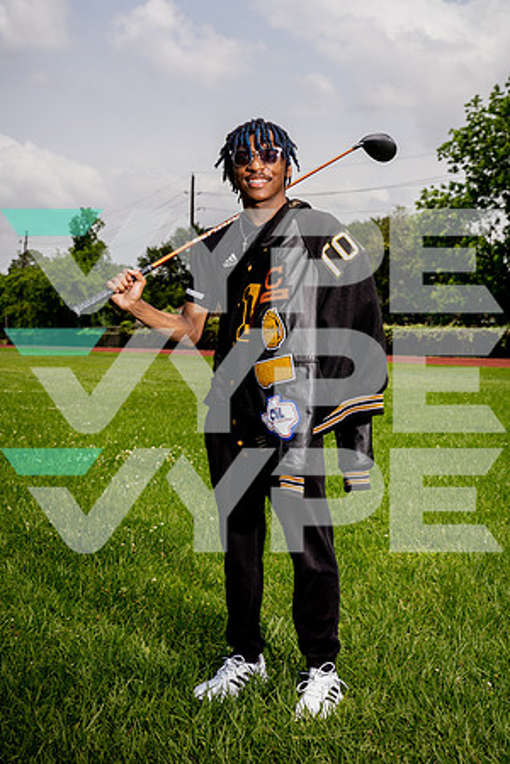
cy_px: 382
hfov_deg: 24.2
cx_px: 255
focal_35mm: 56
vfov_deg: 35.6
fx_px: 1190
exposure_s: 1/250
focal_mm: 56
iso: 100
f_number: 7.1
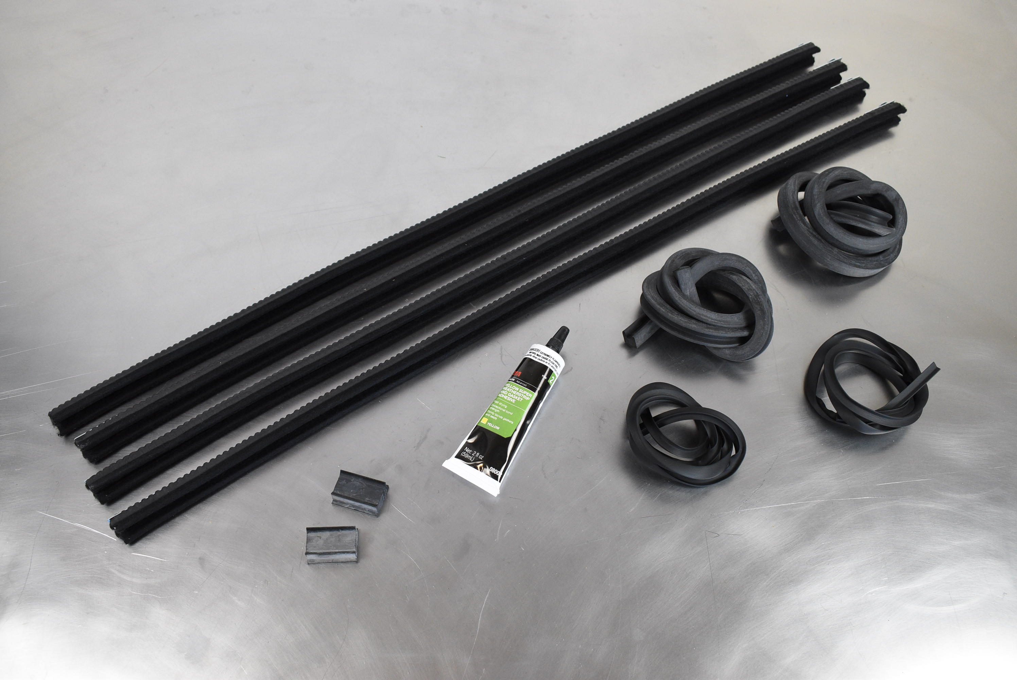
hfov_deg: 57.2
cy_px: 340
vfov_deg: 40.0
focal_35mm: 33
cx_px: 508
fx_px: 933
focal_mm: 22
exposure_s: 1/125
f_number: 5.6
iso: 1250
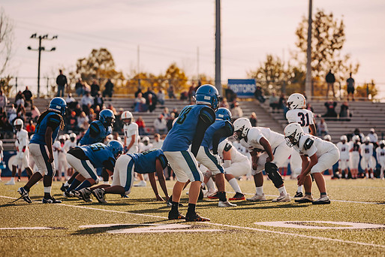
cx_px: 205
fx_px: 1572
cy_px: 139
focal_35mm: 147
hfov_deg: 14.0
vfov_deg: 9.3
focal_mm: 130
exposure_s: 1/2500
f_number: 2.8
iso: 160
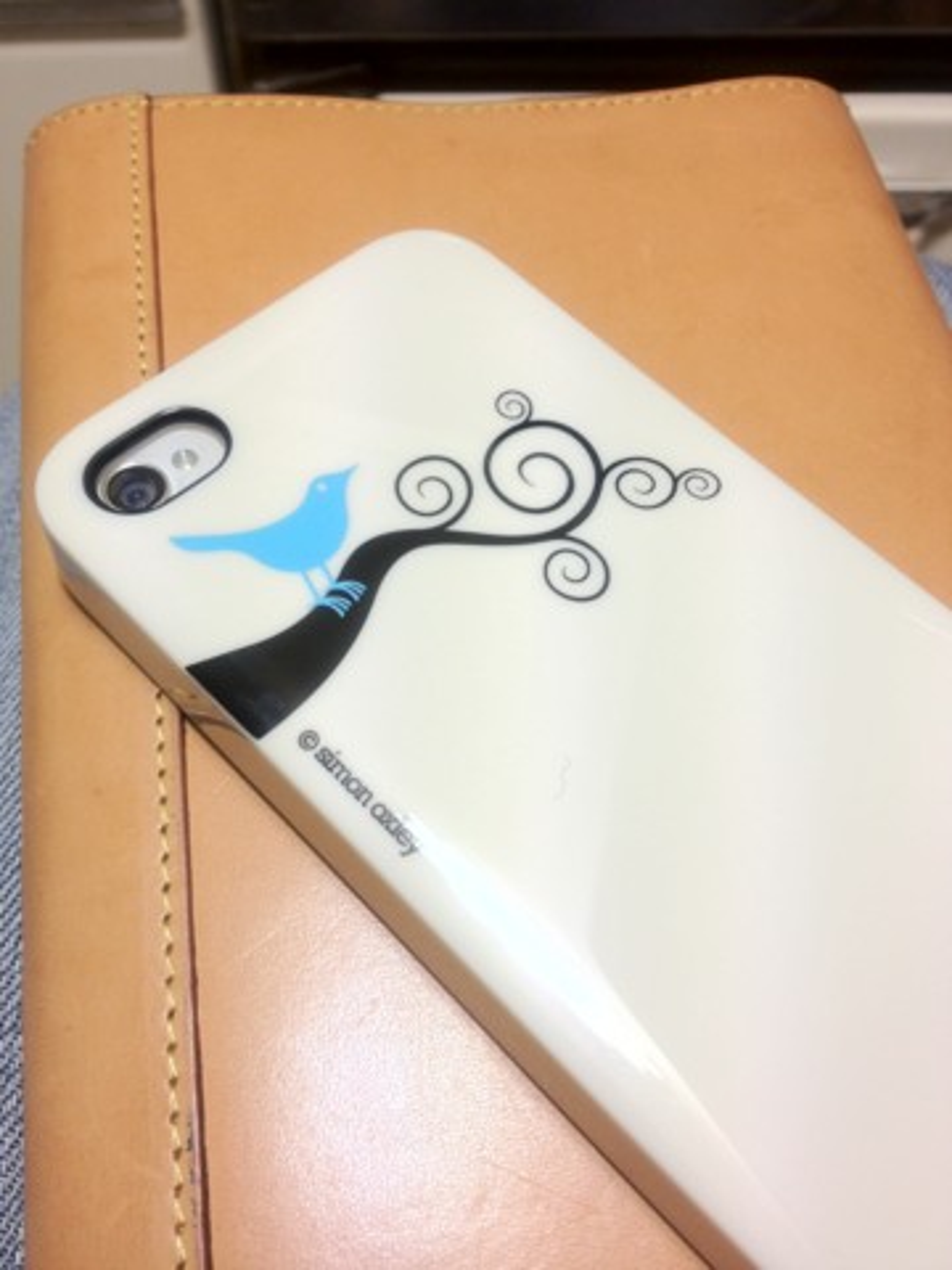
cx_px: 476
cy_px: 635
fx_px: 1283
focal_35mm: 35
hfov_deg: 40.7
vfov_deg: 52.6
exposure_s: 1/20
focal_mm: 4.28
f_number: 2.4
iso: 80
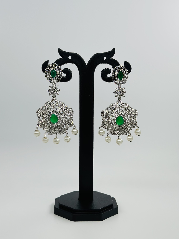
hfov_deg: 30.3
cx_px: 90
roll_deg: +0.9
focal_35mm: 48
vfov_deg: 39.7
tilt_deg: -5.9
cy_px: 120
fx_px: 331
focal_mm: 6.86
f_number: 1.78
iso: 80
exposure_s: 1/2469
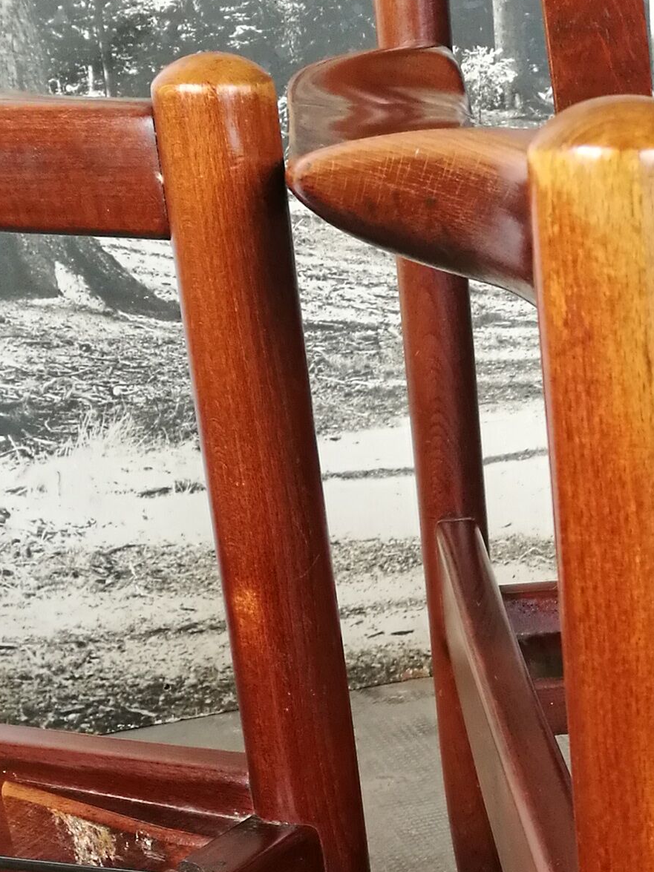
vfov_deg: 25.3
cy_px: 773
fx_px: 1890
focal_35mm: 75
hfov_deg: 18.8
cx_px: 738
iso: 160
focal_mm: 4.5
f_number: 2.2
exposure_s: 1/50
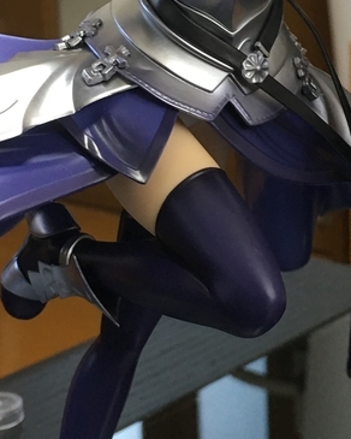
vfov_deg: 20.5
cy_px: 126
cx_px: 246
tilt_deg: -11.1
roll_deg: +2.1
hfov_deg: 16.5
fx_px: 1208
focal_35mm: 93
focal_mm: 4.15
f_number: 2.2
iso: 40
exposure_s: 1/15
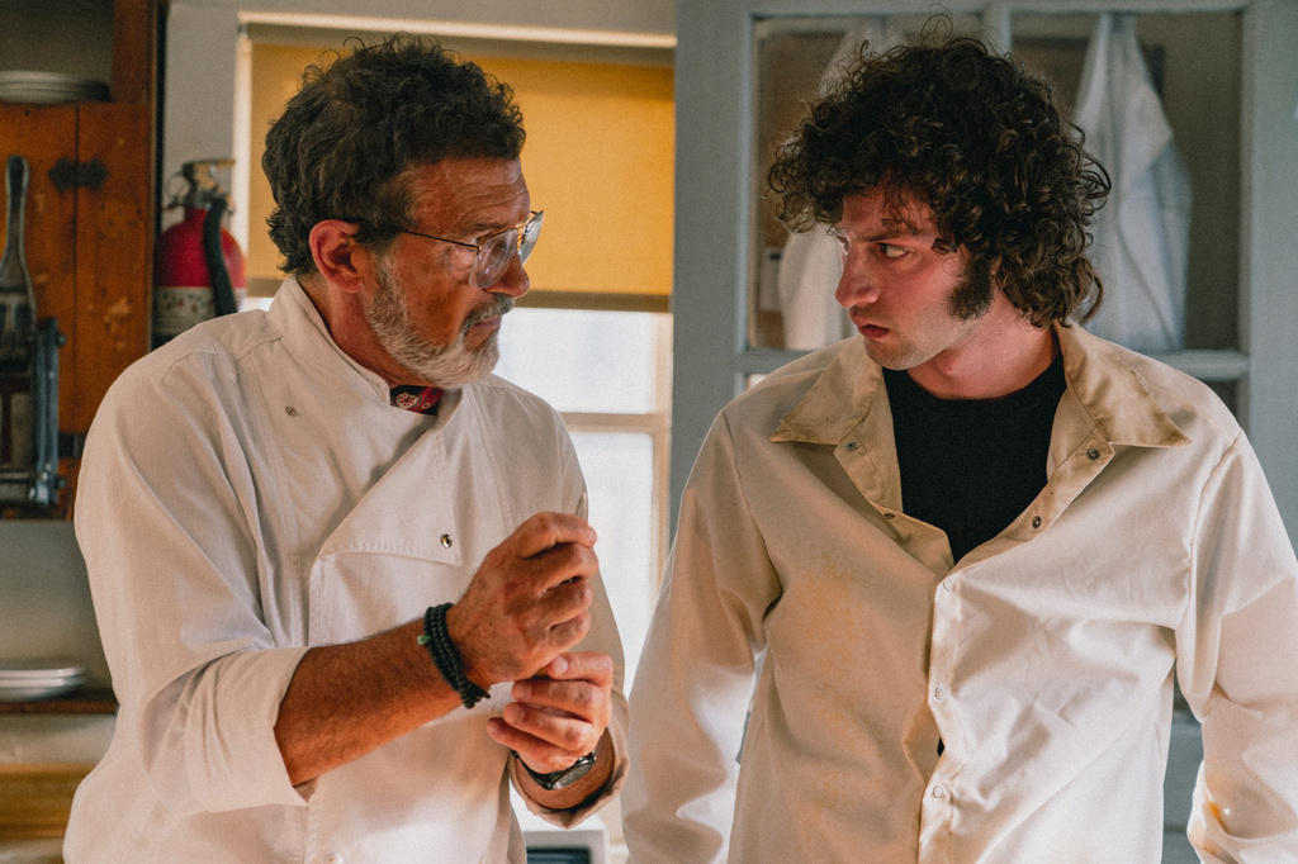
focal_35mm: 62
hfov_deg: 32.4
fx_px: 2235
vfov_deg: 21.9
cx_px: 649
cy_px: 432
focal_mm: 62
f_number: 4
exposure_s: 1/80
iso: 640
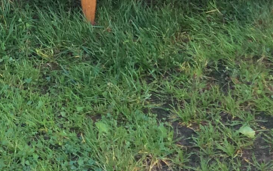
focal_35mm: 122
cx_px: 3
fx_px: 908
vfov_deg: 9.9
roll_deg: -0.4
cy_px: -180
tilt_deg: -13.3
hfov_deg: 16.8
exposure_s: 1/100
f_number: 2.4
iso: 64
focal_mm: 3.3
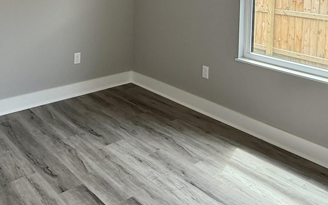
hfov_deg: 50.3
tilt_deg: -2.7
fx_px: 349
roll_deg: -1.5
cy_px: -14
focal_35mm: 39
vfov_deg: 29.8
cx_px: 148
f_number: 2.2
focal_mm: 2.22
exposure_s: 1/120
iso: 100
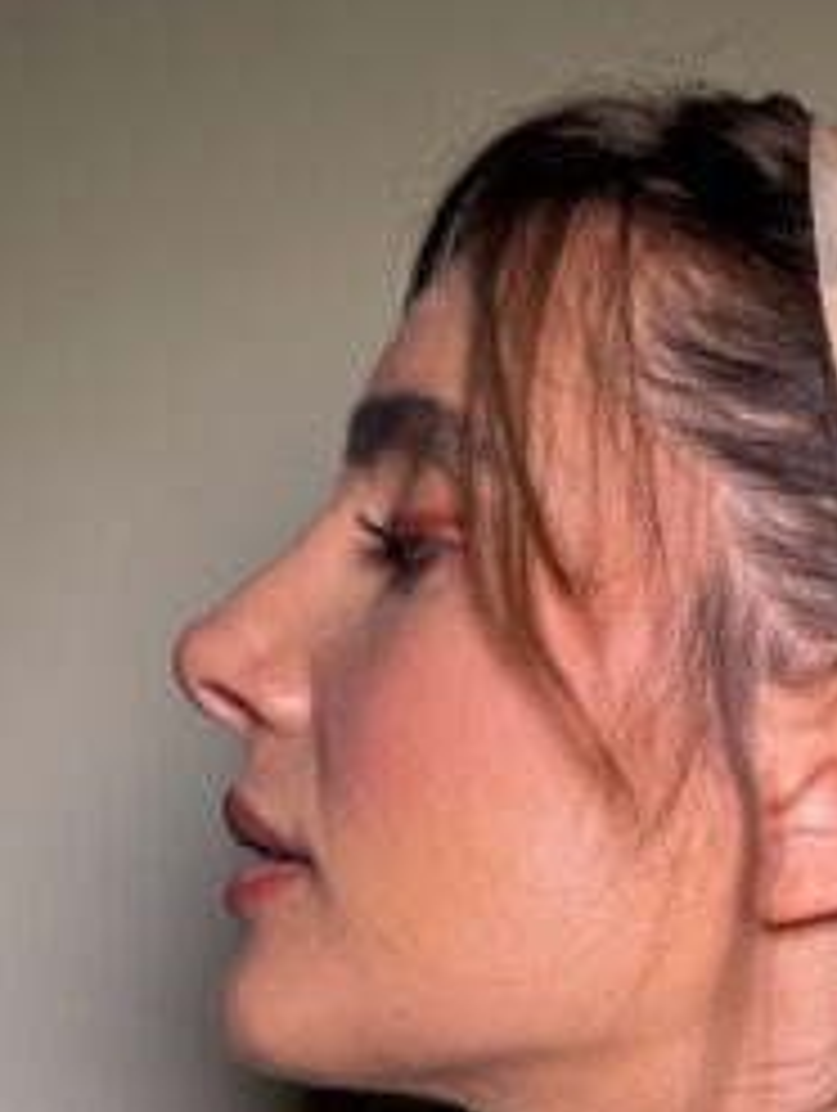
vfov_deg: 19.4
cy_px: 1225
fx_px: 3119
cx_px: 882
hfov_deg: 15.0
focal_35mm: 97
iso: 64
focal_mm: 6.76
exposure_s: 1/183
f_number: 1.78
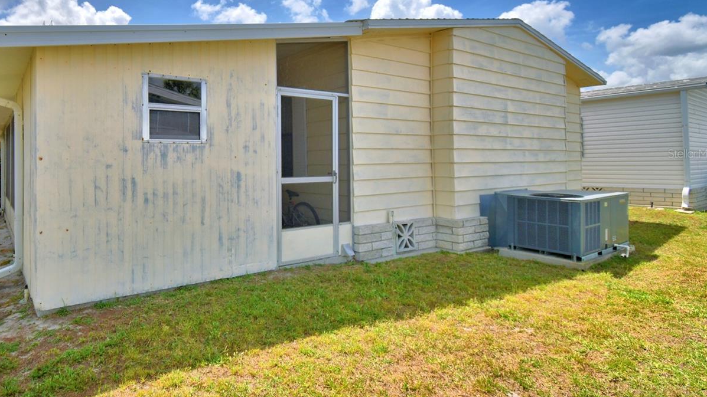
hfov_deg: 81.6
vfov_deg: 53.1
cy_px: 153
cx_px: 248
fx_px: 394
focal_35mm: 21
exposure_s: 1/1600
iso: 100
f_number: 4.5
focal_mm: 10
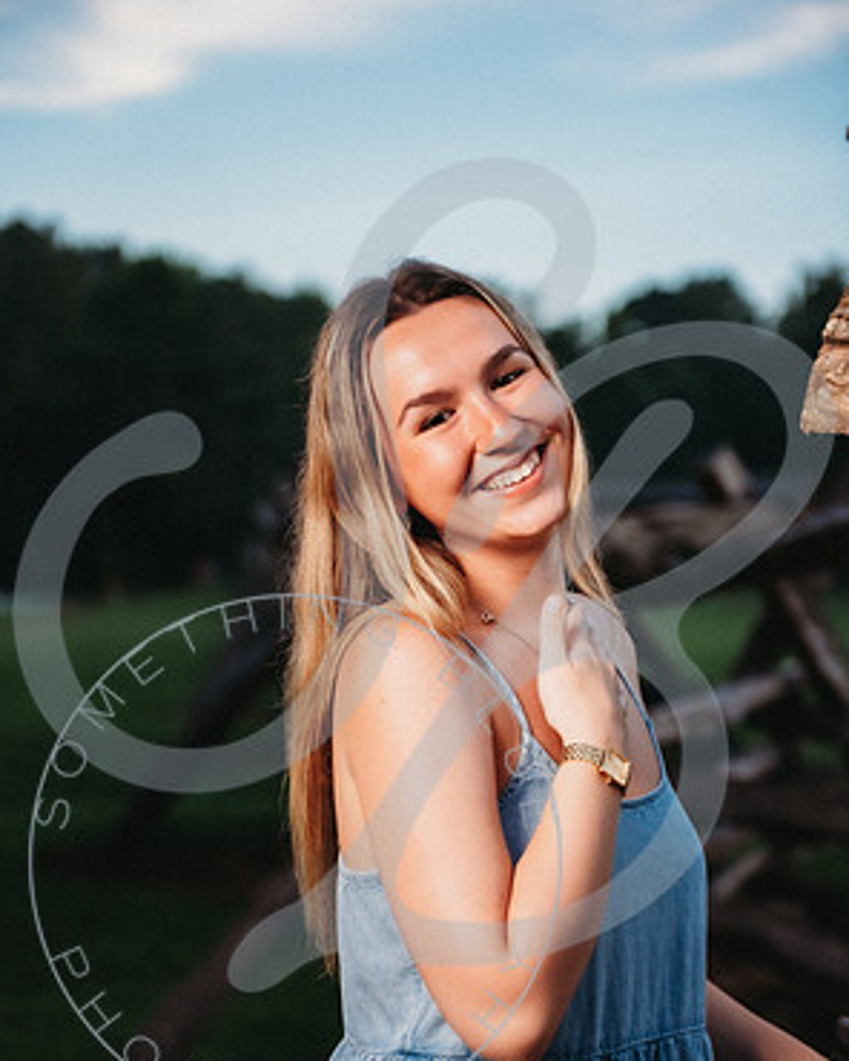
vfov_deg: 23.8
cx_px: 424
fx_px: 2513
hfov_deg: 19.2
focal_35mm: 80
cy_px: 642
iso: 400
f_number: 2.8
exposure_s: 1/1600
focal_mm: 70
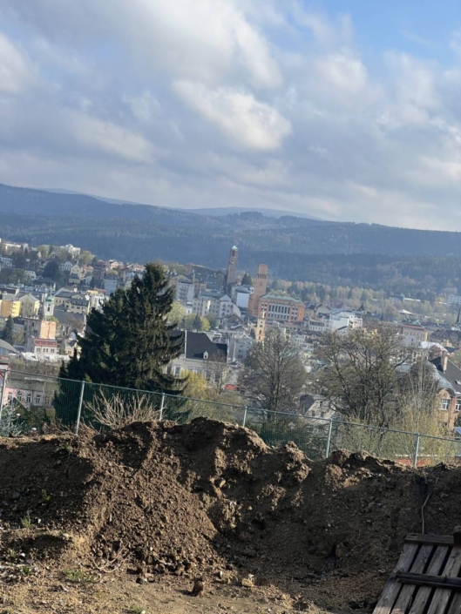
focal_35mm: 77
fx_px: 1367
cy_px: 307
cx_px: 230
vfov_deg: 25.3
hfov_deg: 19.1
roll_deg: -7.2
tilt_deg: -1.5
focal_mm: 9
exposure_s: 1/619
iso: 32
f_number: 2.8
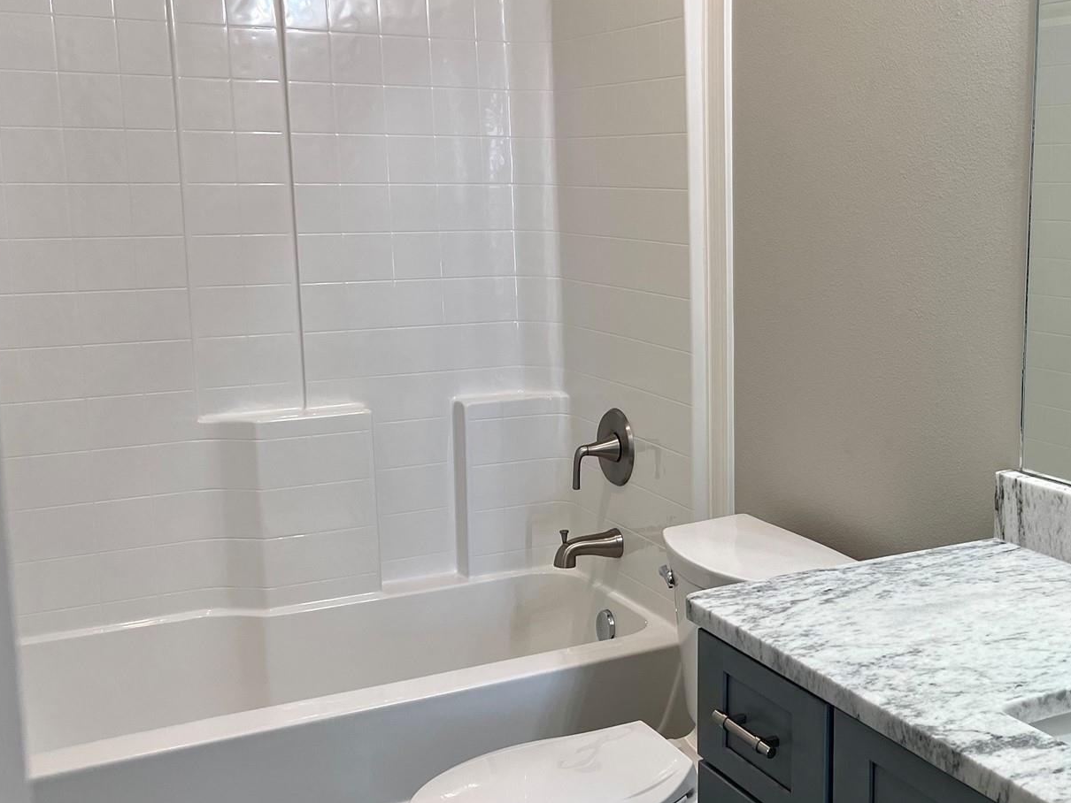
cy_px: 386
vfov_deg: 32.9
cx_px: 794
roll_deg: -0.3
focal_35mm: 44
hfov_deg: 41.7
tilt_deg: -8.8
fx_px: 1362
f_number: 1.5
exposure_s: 1/125
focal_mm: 5.7
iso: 64
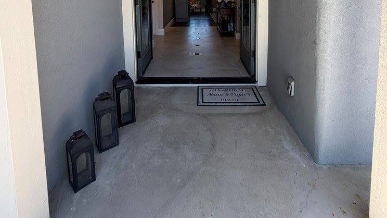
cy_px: 9
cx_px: 196
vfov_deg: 46.5
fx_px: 215
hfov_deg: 83.9
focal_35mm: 21
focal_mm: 2.22
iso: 64
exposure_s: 1/239
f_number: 2.2
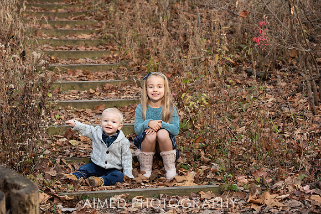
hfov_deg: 28.1
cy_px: 107
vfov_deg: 19.0
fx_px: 641
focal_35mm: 72
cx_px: 160
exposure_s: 1/250
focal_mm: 70
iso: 500
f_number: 5
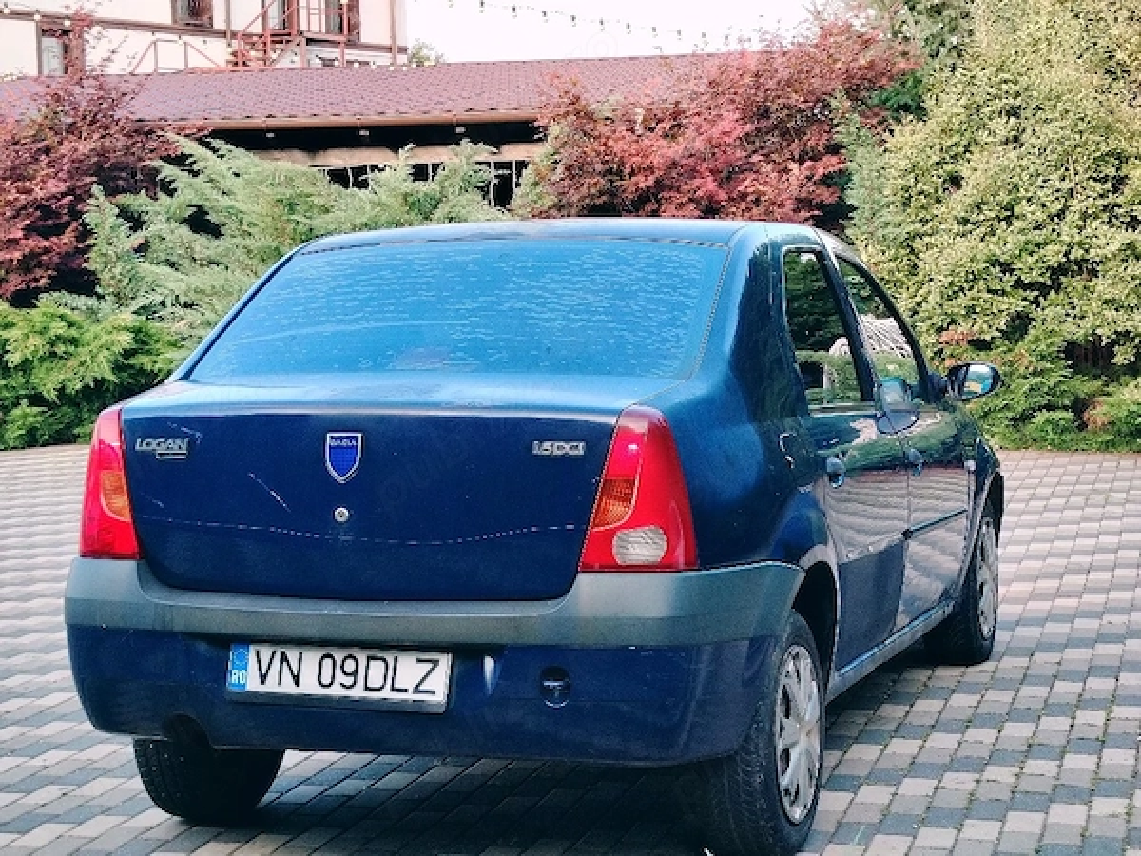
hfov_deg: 27.4
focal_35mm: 71
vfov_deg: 20.7
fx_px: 2340
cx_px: 570
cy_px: 428
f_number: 1.75
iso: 100
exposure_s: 1/116
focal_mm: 5.25
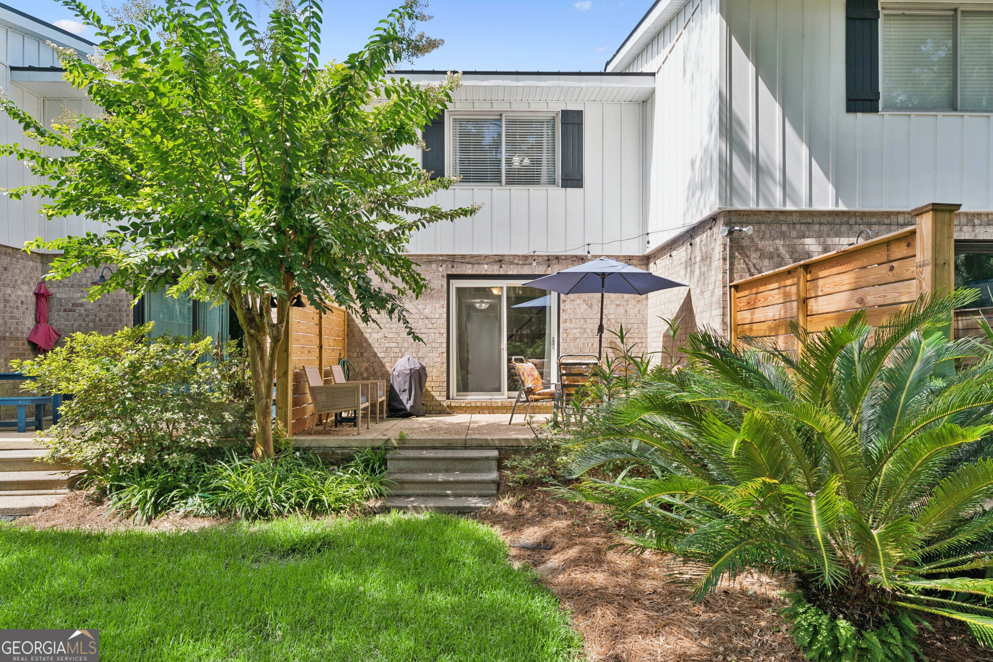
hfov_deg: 81.2
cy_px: 331
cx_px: 496
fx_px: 579
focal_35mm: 21
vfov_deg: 59.5
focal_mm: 21
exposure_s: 1/200
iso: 250
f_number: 8
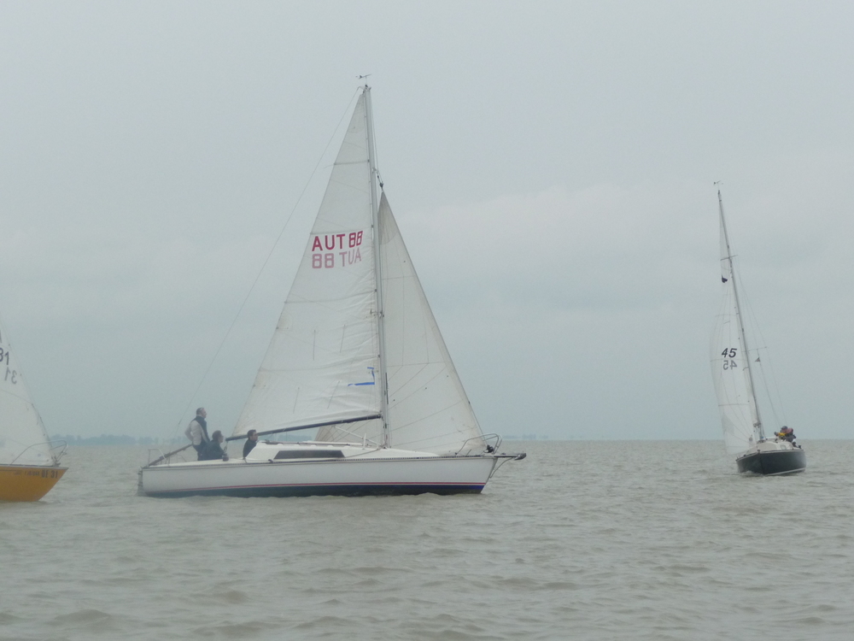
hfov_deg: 17.3
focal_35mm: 114
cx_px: 427
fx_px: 2812
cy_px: 320
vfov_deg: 13.0
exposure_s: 1/500
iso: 160
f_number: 4.7
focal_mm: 17.5
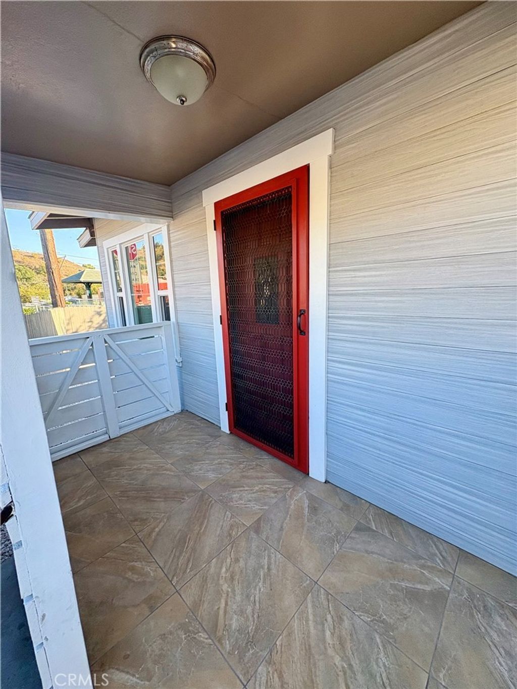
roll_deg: +2.8
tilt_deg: -10.7
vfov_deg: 102.1
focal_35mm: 14
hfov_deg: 85.7
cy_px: 344
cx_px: 258
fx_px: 279
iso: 40
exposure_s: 1/113
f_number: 2.2
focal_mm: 2.22
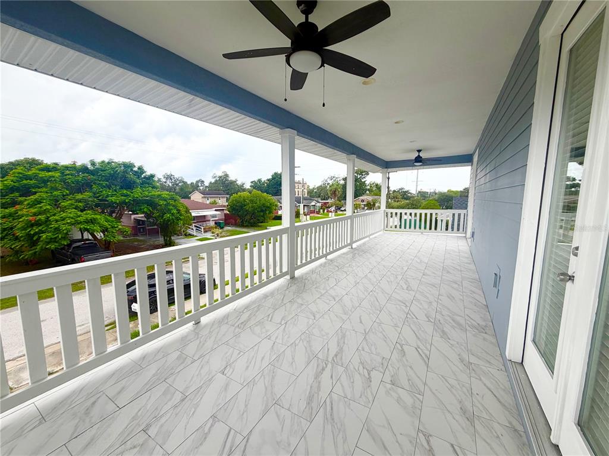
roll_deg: +0.2
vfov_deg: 85.7
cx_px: 304
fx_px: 246
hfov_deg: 102.1
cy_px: 228
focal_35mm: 14
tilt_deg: -5.6
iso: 50
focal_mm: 2.22
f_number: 2.2
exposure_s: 1/502
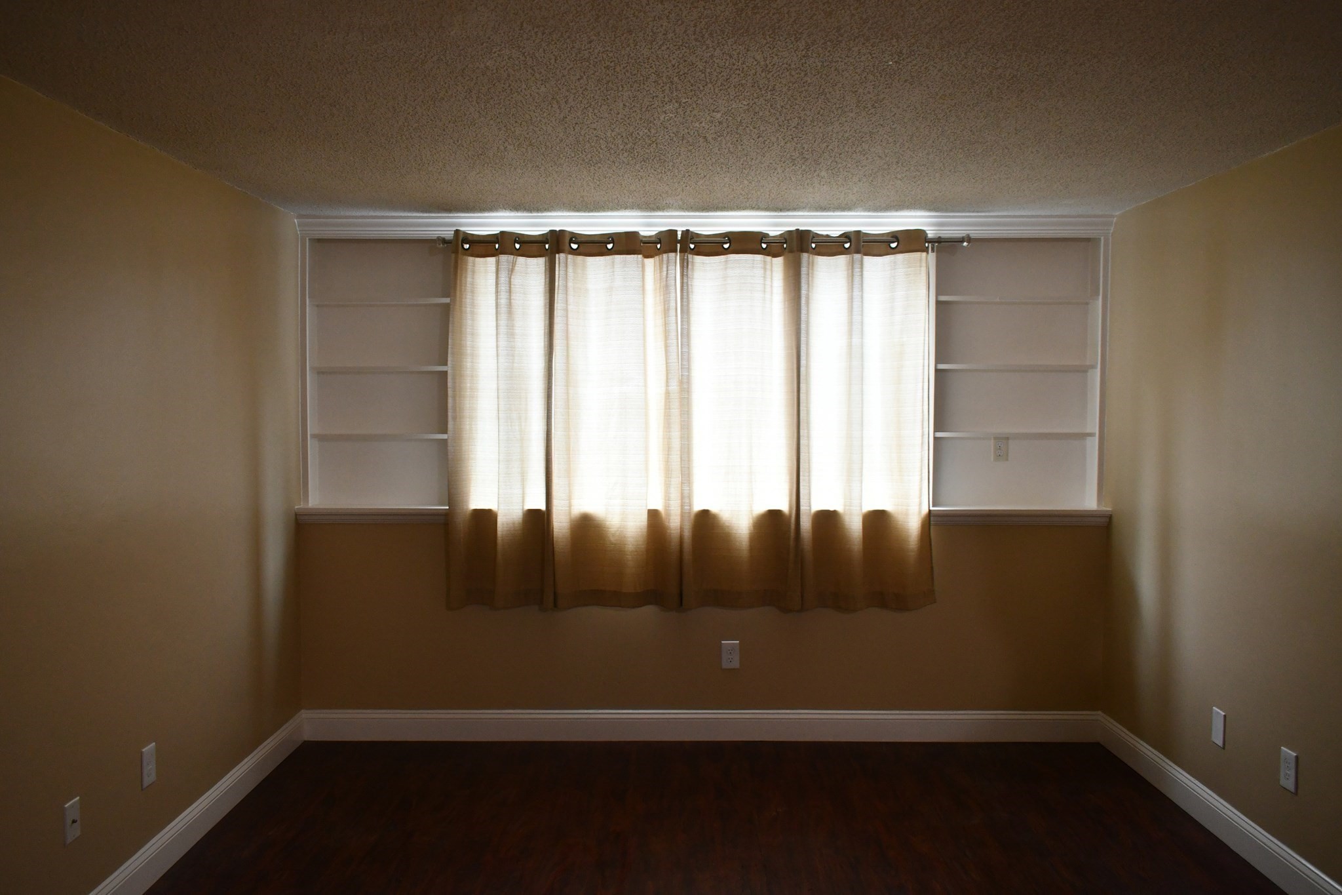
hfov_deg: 67.4
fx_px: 1006
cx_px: 671
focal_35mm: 27
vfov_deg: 47.9
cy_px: 448
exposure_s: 1/80
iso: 1250
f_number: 4.5
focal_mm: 18
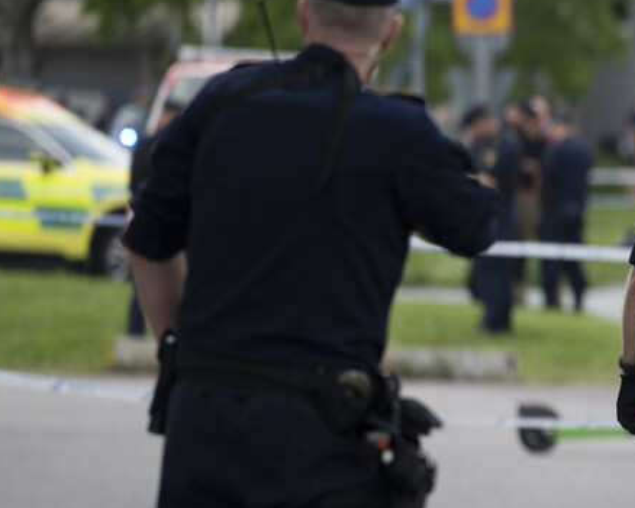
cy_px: 242
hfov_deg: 3.1
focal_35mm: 617
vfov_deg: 2.5
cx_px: 912
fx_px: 11590
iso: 125
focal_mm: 180
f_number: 2.8
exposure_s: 1/1000
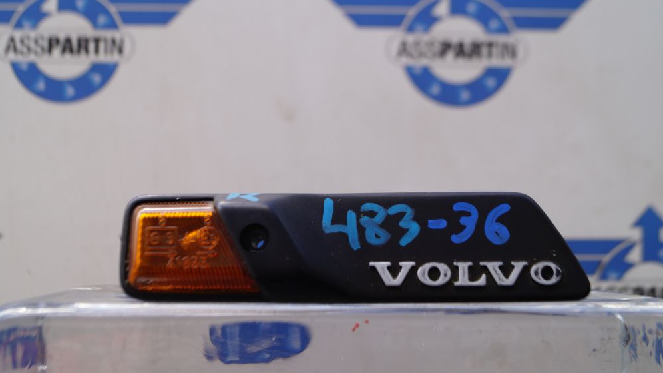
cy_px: 175
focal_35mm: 41
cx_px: 332
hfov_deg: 49.4
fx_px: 721
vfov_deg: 29.0
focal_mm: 26
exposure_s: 1/100
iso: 100
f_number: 6.3
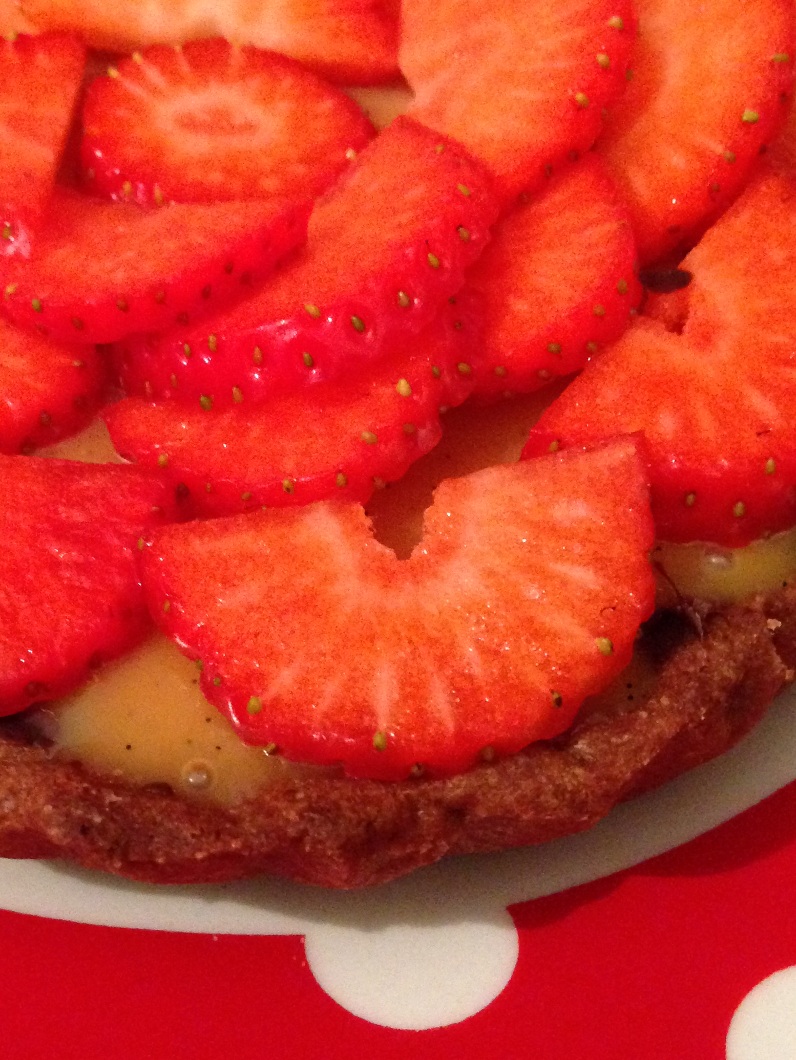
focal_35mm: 52
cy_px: 384
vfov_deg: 36.6
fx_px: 1594
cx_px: 204
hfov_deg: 27.7
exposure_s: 1/15
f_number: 2.4
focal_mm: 4.12
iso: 640
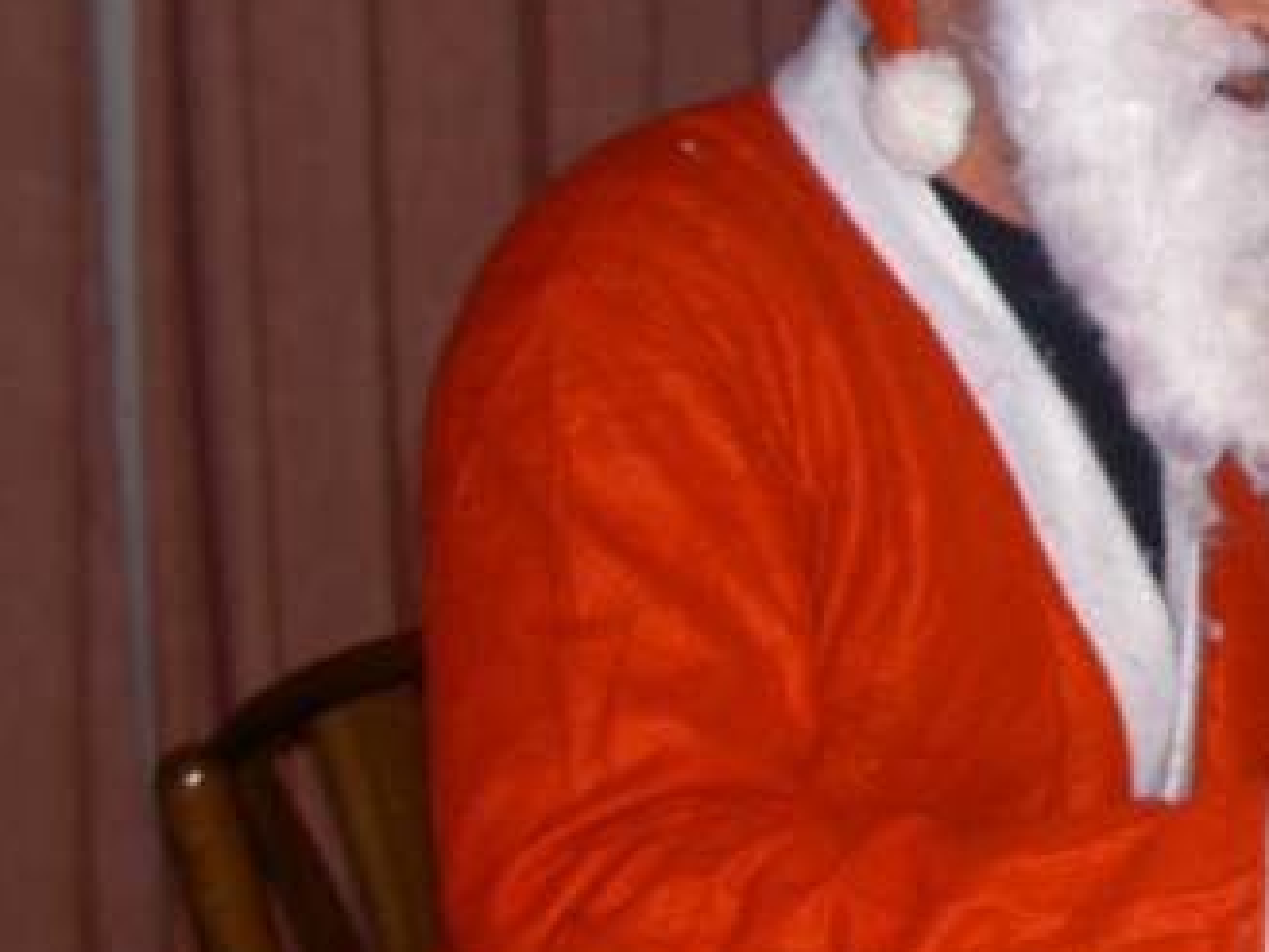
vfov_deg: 15.5
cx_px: 1536
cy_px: 248
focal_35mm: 95
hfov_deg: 19.4
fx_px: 3483
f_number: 2.8
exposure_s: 1/60
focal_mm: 8
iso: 100
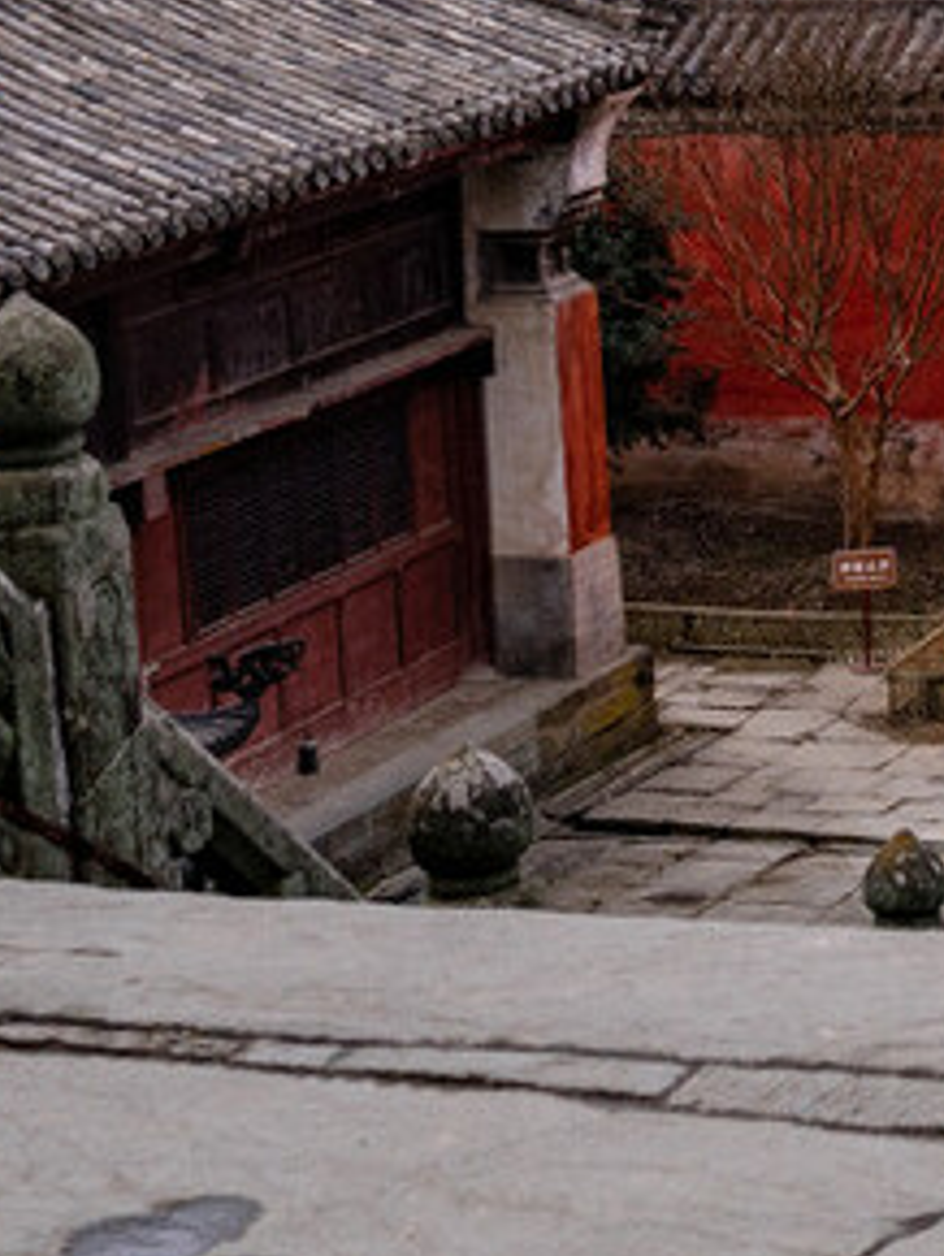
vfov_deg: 14.1
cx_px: 1563
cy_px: -310
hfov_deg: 10.5
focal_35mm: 135
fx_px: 4902
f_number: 4
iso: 250
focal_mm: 34
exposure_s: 1/1000
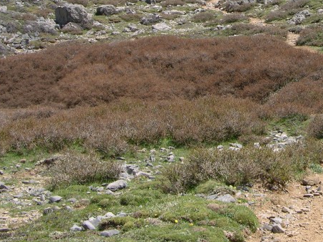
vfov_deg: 14.0
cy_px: -9
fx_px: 971
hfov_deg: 18.7
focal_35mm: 104
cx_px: 275
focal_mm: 11.6
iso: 50
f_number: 5.9
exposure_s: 1/206
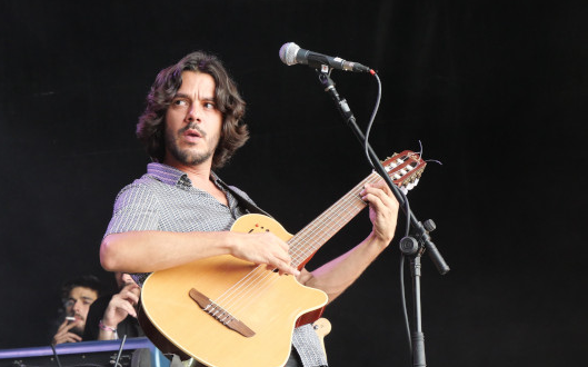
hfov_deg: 13.6
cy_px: 209
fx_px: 2467
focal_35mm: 154
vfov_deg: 8.5
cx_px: 243
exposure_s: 1/125
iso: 1000
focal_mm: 60
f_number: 5.6
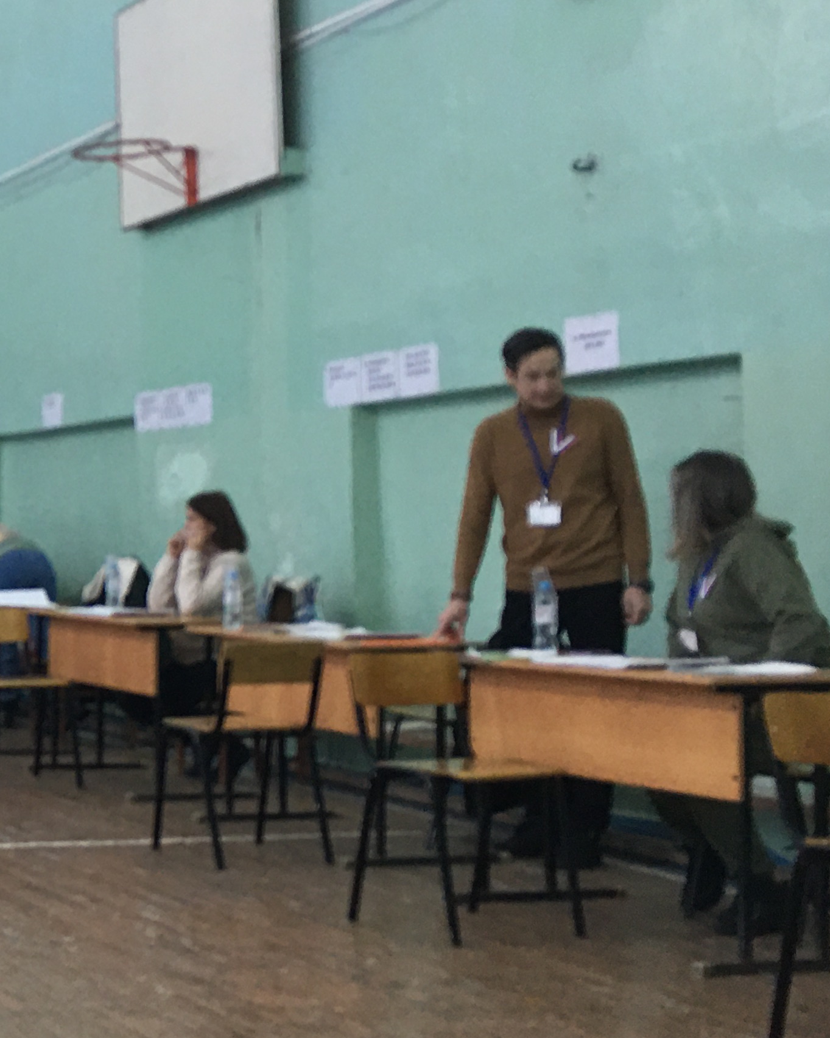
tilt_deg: +3.8
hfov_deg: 20.1
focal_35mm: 67
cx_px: -370
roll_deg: -0.6
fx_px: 2057
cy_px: 502
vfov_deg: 28.3
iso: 50
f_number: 2.2
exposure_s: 1/17
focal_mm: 4.15
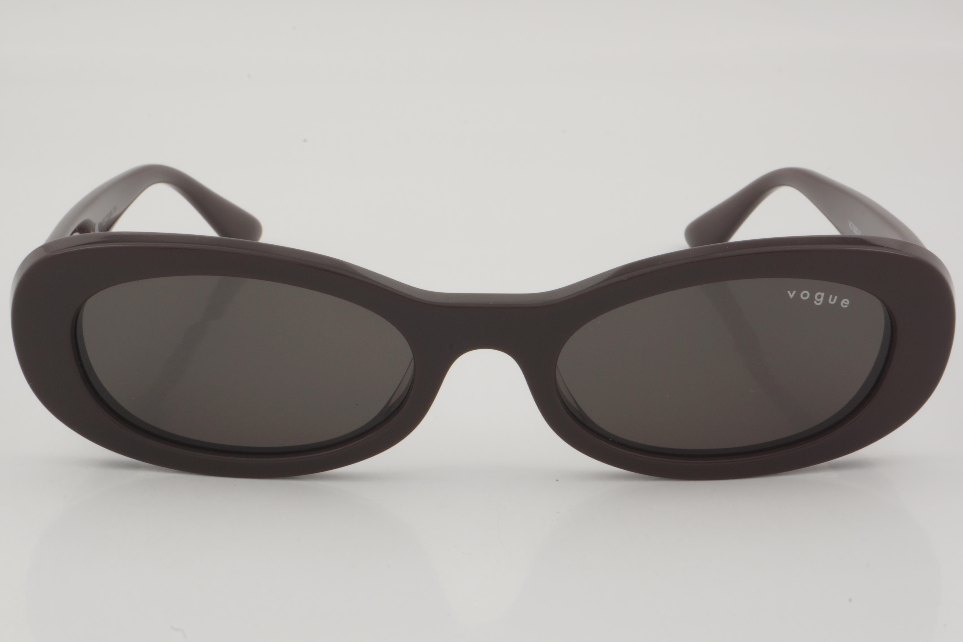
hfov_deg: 24.6
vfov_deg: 16.6
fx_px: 2207
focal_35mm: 82
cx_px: 482
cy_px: 321
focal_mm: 55
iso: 100
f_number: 32
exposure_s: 1/3
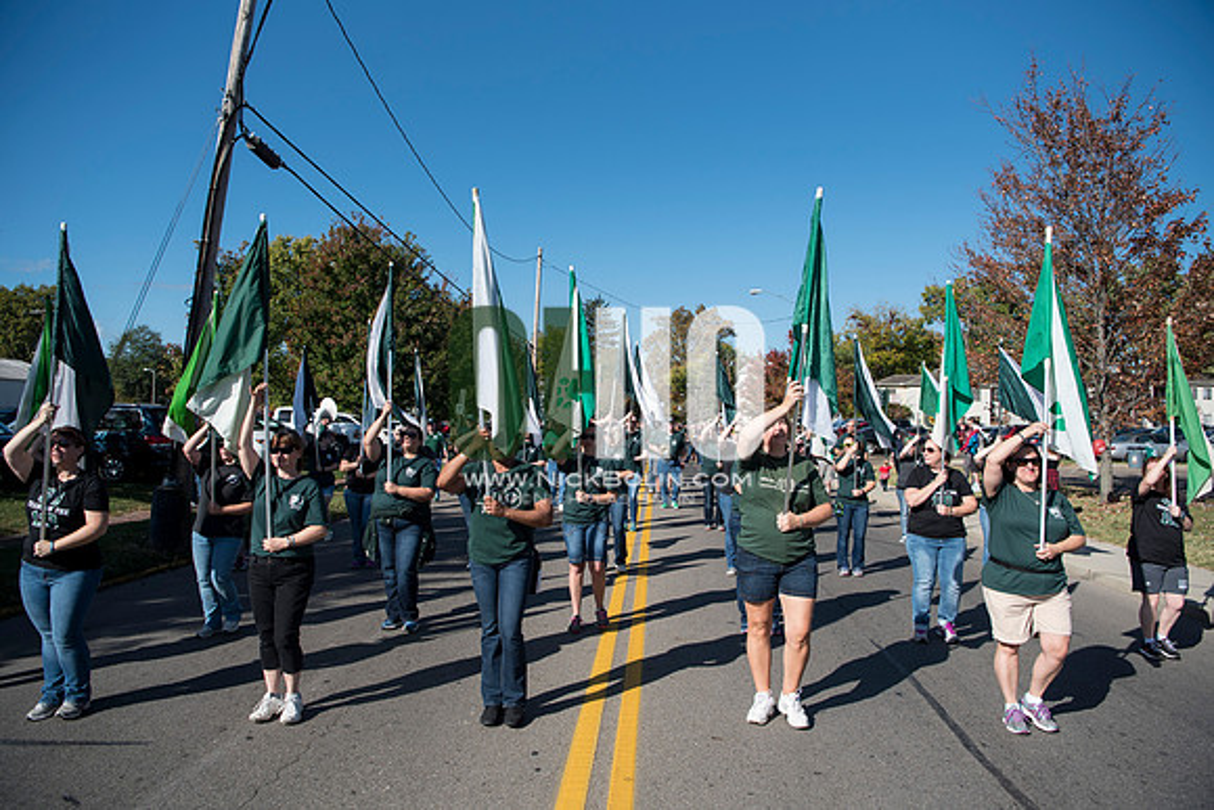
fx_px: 809
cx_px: 607
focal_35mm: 24
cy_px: 405
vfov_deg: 53.2
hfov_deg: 73.7
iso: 250
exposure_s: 1/2000
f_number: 4.5
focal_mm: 24
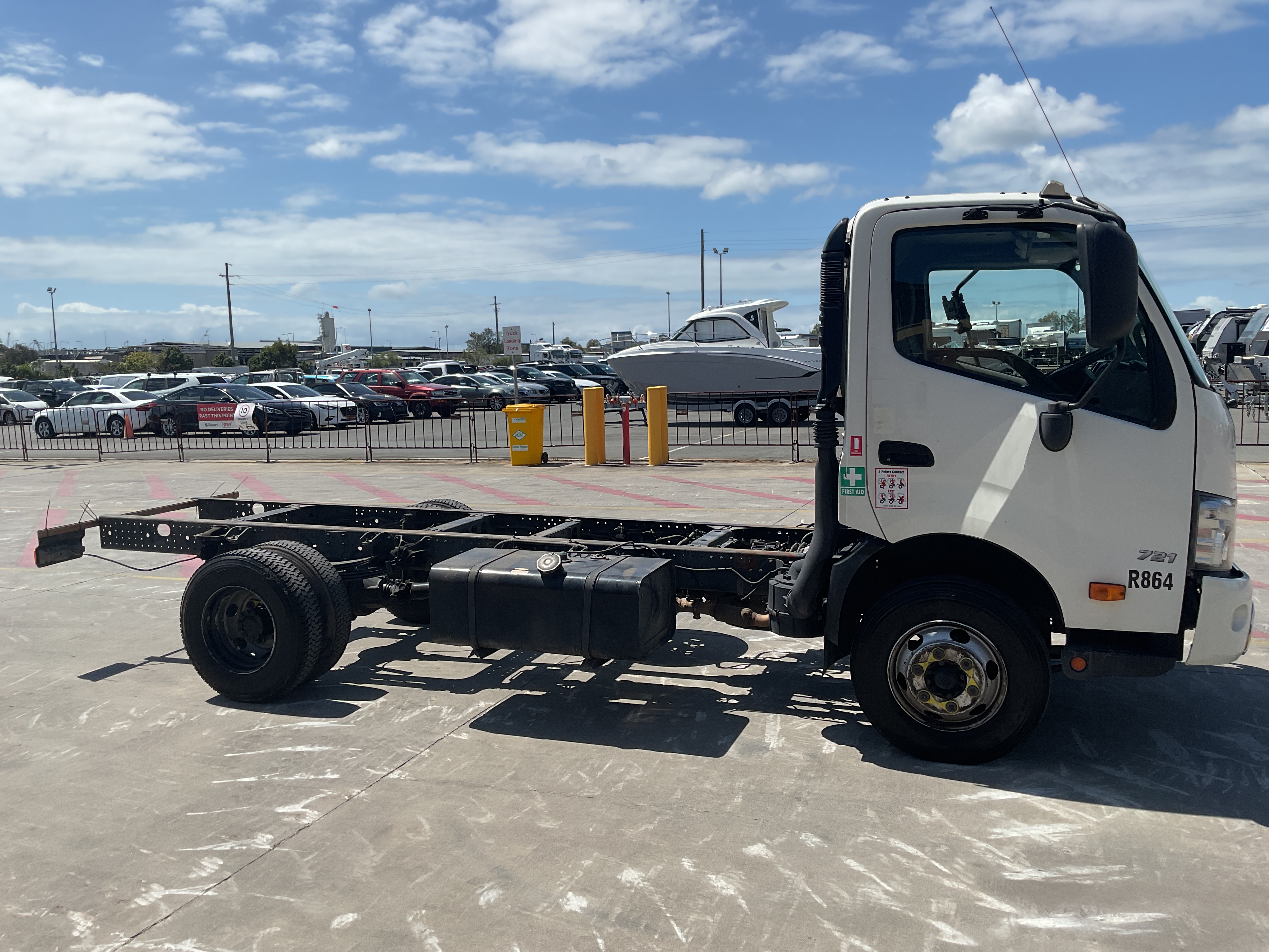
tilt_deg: -6.7
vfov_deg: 48.2
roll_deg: +0.8
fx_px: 1063
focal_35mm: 29
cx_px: 634
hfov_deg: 61.7
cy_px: 476
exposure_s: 1/3322
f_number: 1.8
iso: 16
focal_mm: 3
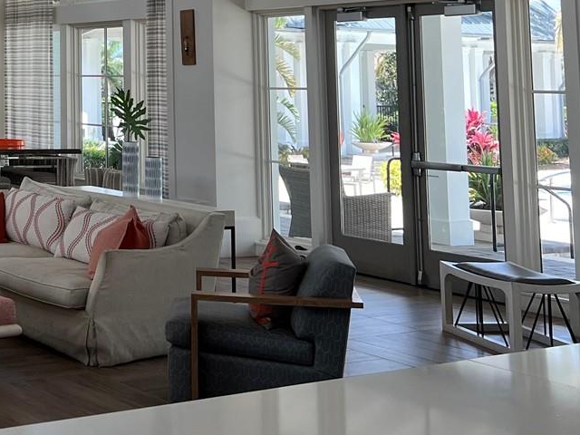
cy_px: -52
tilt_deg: +6.1
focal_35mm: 65
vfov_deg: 21.4
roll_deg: -0.8
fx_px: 1089
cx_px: -54
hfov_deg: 27.4
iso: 50
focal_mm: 5.7
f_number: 1.5
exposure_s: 1/344
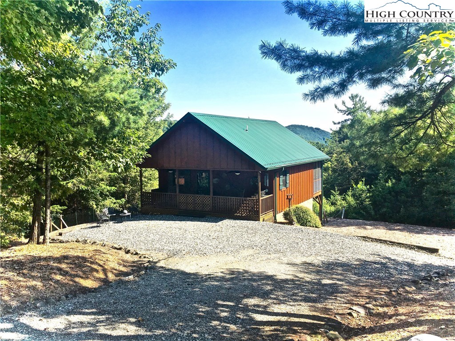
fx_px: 381
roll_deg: +1.0
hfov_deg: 61.7
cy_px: 170
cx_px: 228
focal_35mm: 29
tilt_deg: -3.9
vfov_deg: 48.2
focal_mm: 4.15
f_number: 2.2
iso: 25
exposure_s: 1/1131
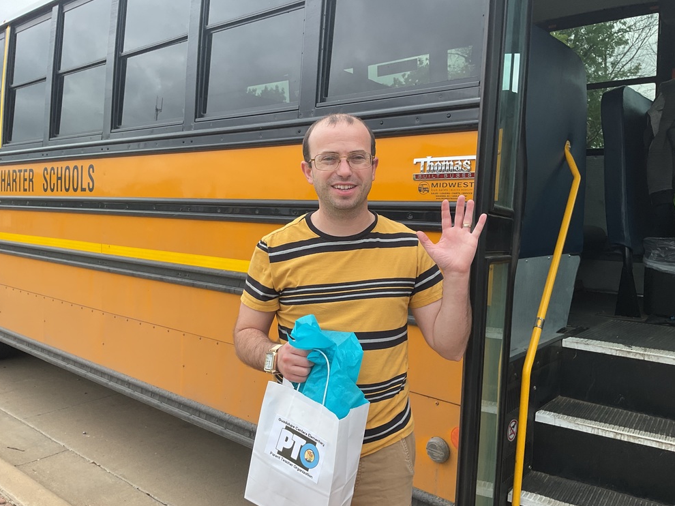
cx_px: 328
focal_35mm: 30
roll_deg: +2.6
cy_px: 257
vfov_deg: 46.8
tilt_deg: -5.9
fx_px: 585
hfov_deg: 60.0
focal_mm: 3
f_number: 1.8
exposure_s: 1/627
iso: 16
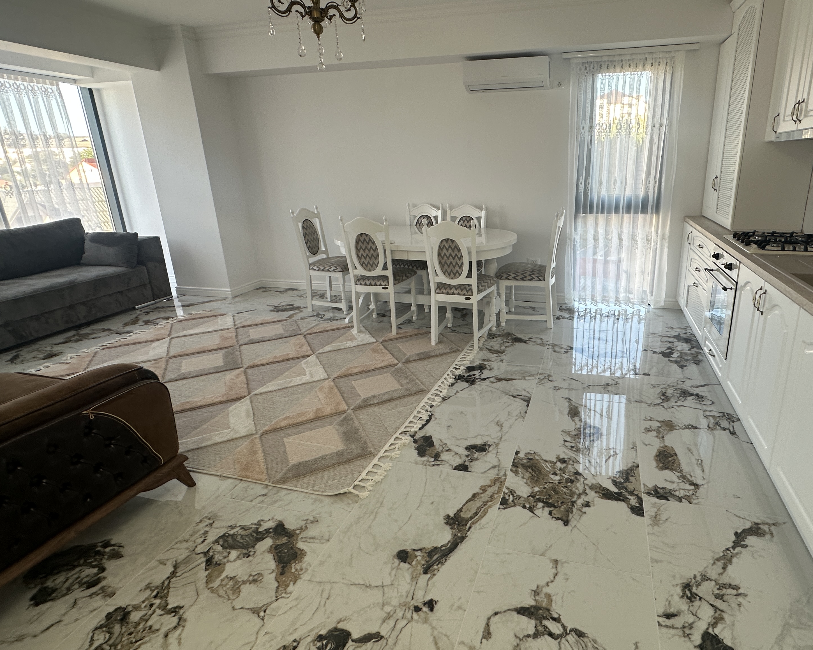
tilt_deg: -15.2
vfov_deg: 70.7
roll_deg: +2.1
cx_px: 490
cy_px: 294
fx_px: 457
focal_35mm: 19
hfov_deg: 82.2
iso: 64
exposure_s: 1/100
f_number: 2.2
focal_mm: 2.22
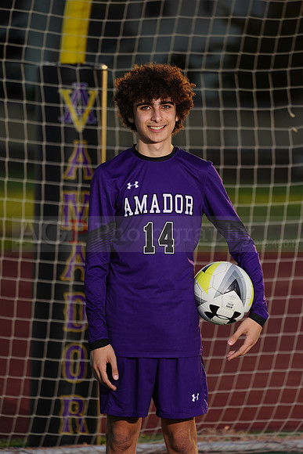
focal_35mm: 400
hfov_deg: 3.4
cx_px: 152
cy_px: 227
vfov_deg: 5.2
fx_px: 5047
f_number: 7.1
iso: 100
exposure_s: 1/200
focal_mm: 400
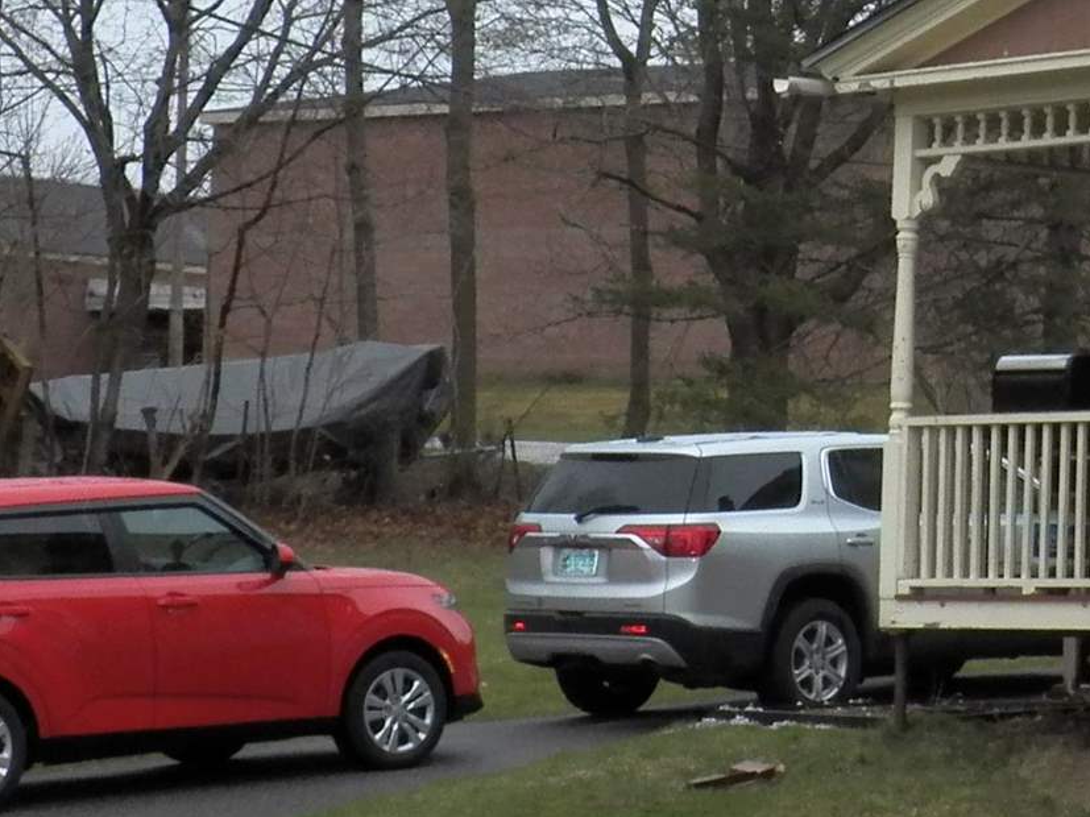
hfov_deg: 14.1
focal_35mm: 130
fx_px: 4093
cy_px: 104
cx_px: 1684
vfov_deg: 11.3
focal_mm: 6.3
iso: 125
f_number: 4
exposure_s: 1/320
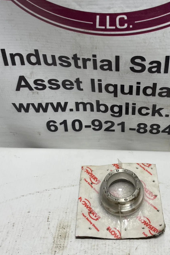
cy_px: 89
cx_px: 113
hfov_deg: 31.0
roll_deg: +0.2
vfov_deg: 44.9
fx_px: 304
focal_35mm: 43
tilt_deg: -35.8
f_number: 1.6
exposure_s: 1/725
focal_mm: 4.2
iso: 32
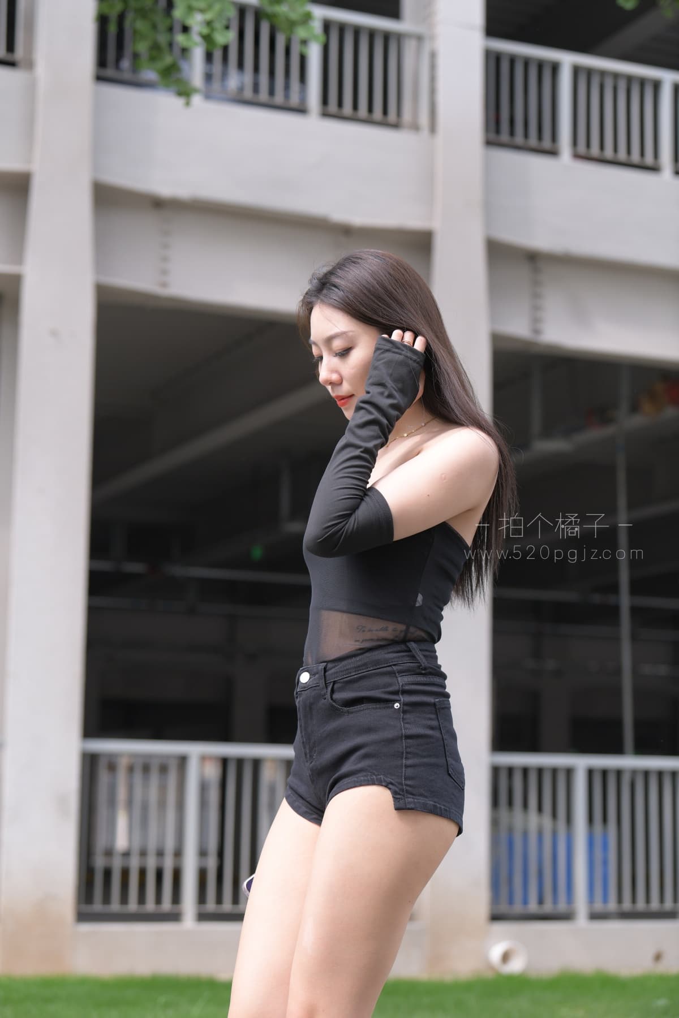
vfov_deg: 28.8
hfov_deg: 19.5
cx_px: 340
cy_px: 509
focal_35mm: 70
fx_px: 1980
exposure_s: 1/1000
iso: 500
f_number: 4
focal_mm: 70
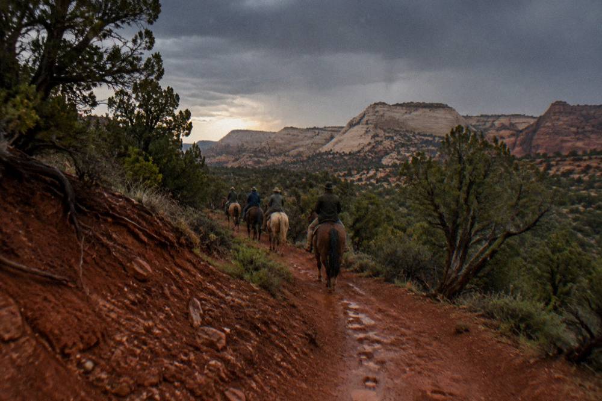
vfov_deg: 53.1
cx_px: 301
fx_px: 401
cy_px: 200
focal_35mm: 24
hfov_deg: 73.8
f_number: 2.5
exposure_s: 1/250
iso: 4000
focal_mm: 24
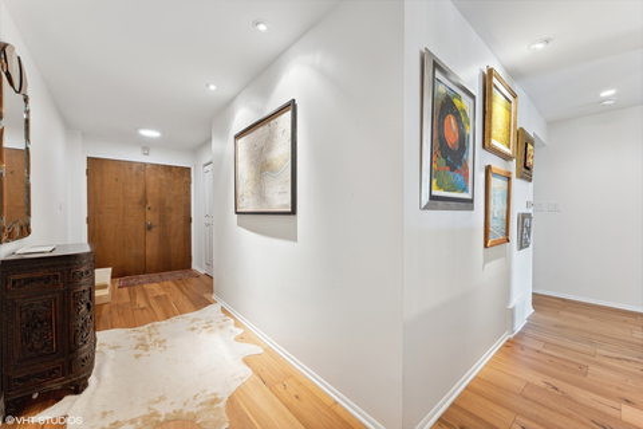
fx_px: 250
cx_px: 322
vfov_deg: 81.2
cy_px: 214
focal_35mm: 14
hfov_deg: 104.3
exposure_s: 1/3.33
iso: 200
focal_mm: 14
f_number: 9.5
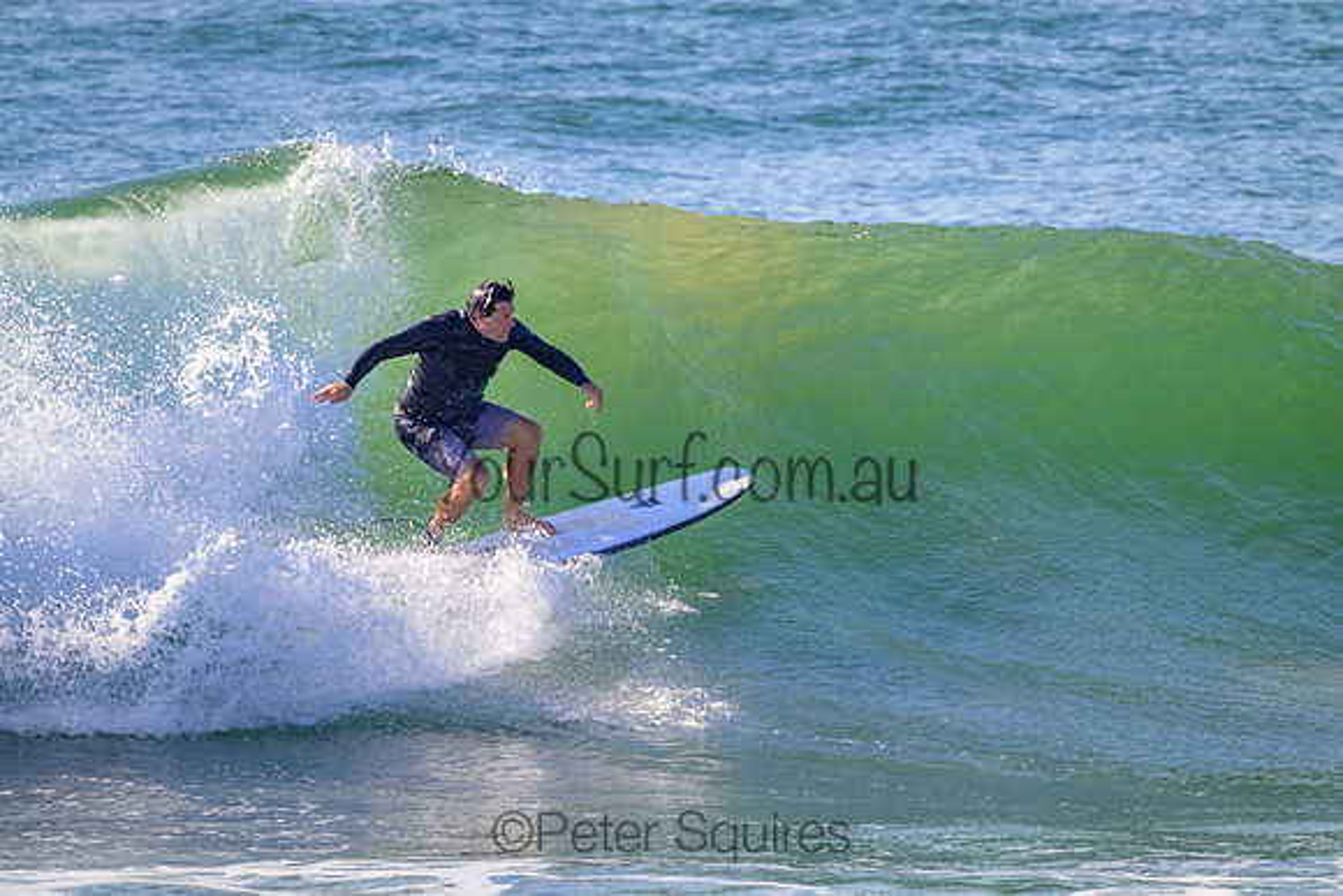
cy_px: 448
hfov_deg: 2.6
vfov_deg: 1.7
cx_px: 672
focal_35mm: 800
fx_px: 29850
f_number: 11
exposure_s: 1/2000
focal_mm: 800
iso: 1600
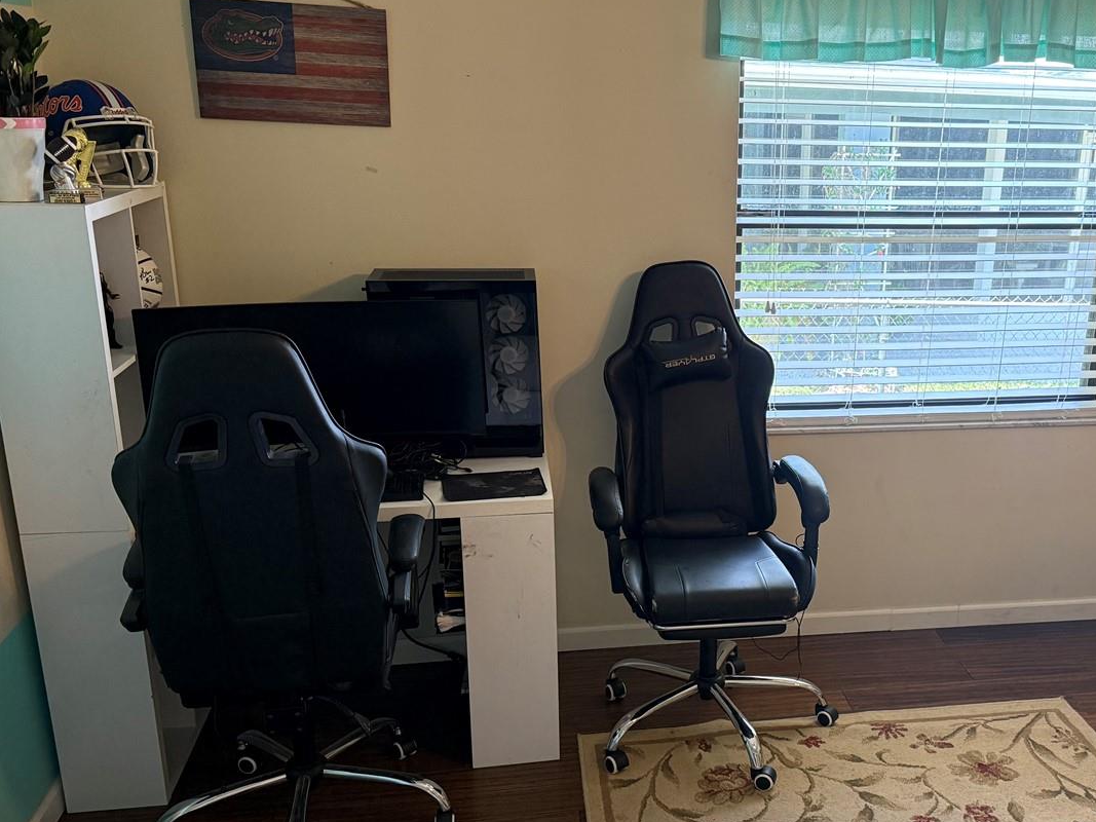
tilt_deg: -18.1
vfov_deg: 39.6
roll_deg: -2.0
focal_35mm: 36
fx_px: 1140
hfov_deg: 50.2
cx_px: 755
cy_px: 474
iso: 320
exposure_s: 1/120
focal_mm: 6.76
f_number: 1.78
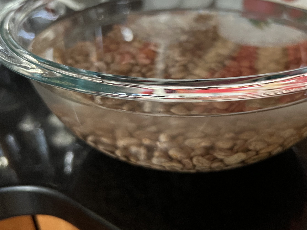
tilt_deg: -29.2
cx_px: 176
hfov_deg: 47.7
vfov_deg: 36.7
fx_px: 346
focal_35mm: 39
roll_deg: +1.8
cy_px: 97
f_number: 1.5
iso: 500
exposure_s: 1/30
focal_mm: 5.7
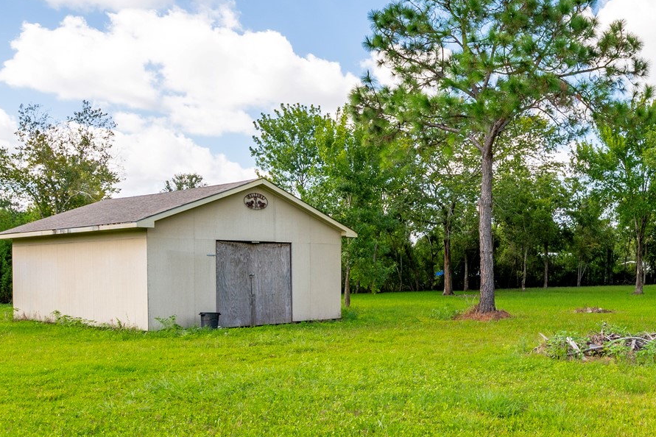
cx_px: 536
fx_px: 711
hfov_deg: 46.6
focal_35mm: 39
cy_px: 282
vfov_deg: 34.0
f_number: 14
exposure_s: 1/50
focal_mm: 16
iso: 125
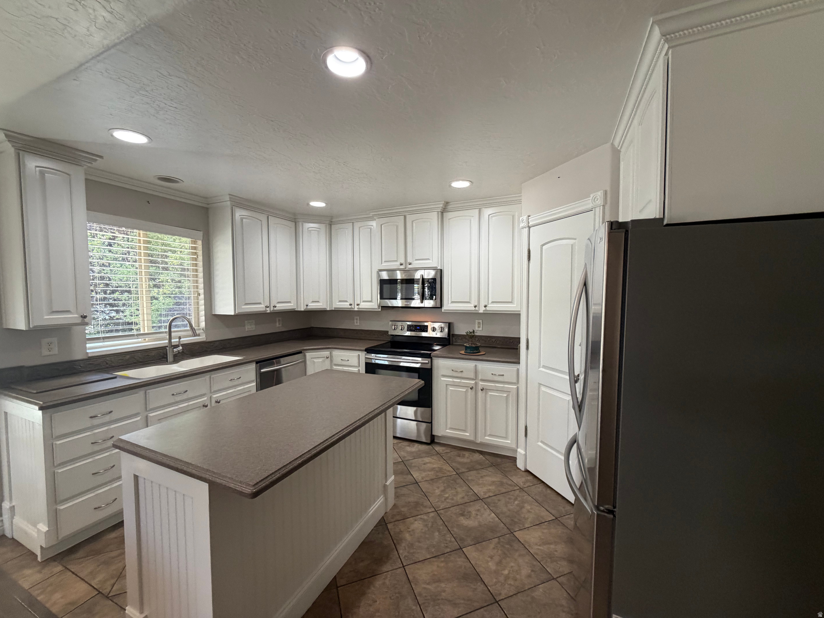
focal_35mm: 14
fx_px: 333
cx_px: 412
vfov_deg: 85.7
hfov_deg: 102.1
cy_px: 309
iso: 320
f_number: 2.2
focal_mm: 2.22
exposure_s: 1/120
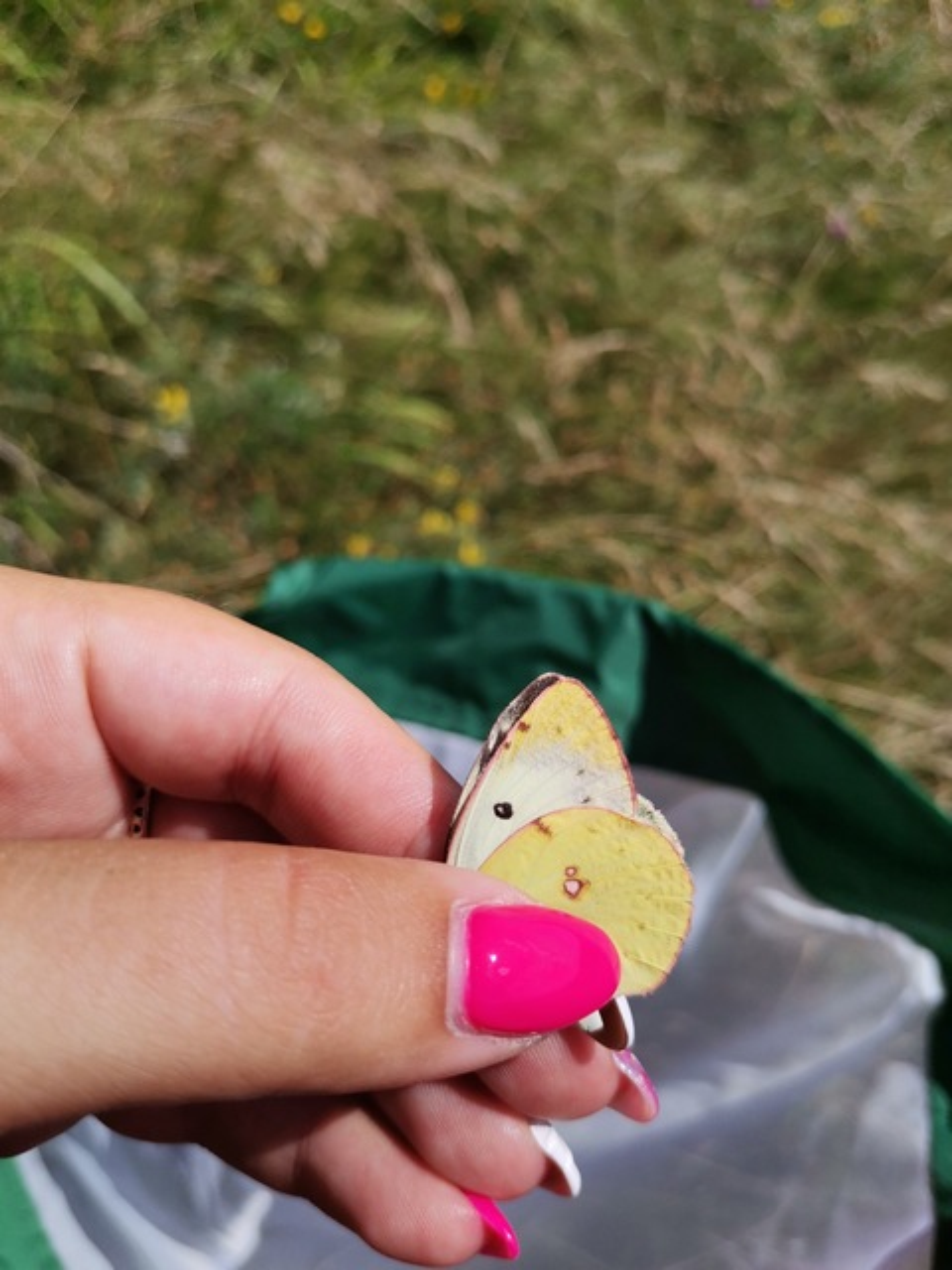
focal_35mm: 26
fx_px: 953
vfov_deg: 67.3
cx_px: 476
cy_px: 635
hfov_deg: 53.1
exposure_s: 1/3745
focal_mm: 4.75
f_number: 1.8
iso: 50
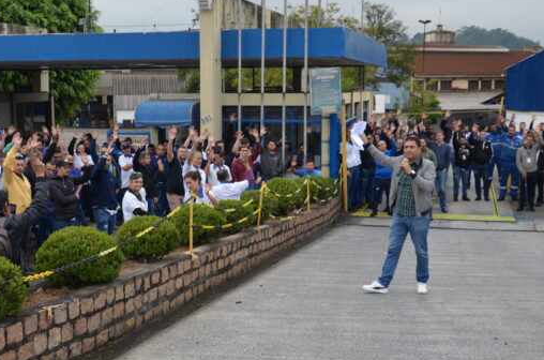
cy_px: 215
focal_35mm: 59
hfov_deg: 34.0
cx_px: 244
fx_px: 889
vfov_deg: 22.8
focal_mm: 26
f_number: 5.6
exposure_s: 1/125
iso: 200
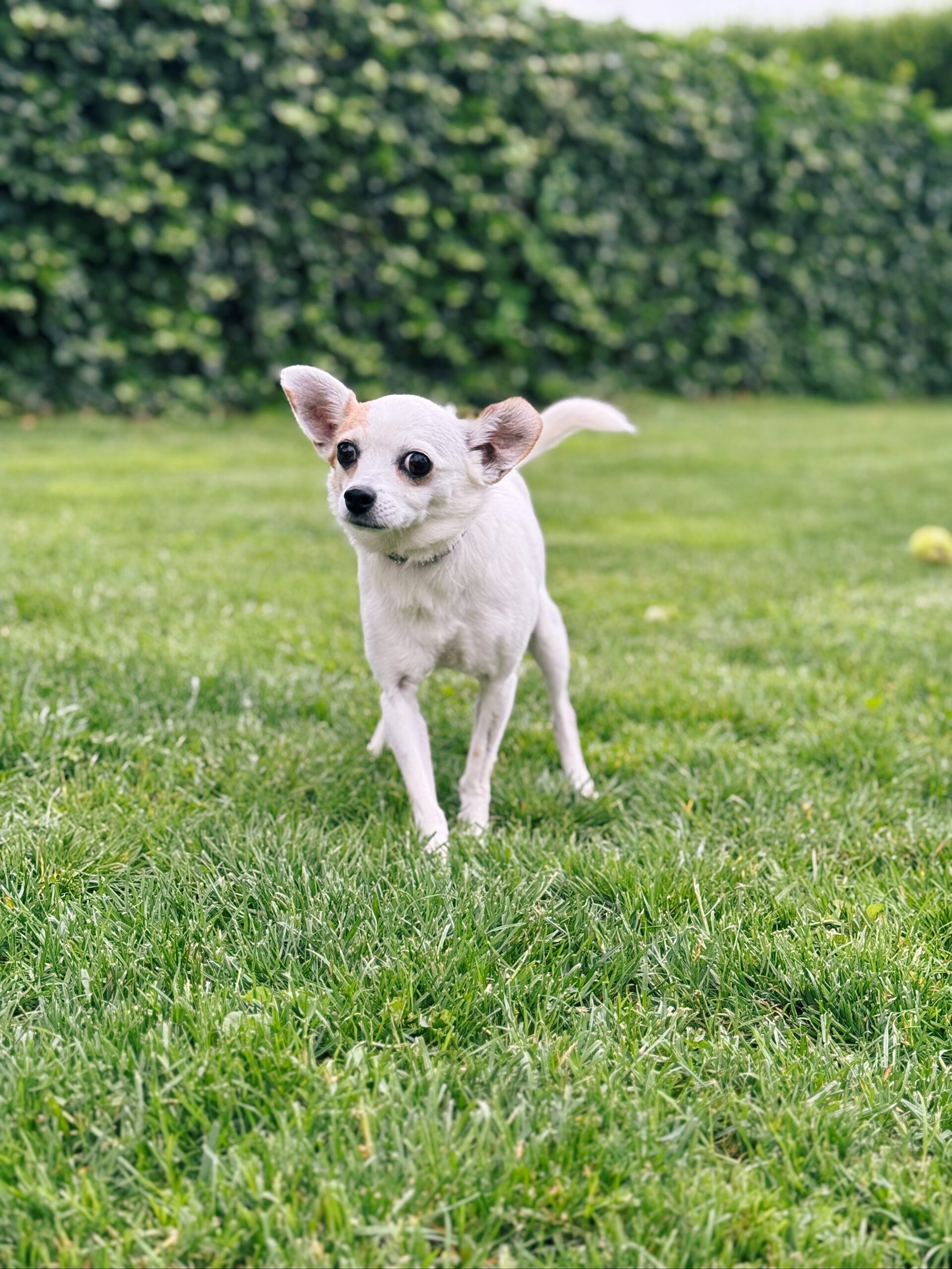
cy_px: 634
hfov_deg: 30.3
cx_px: 476
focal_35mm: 48
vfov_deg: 39.7
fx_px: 1760
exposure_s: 1/664
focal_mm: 6.76
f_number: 1.78
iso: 64
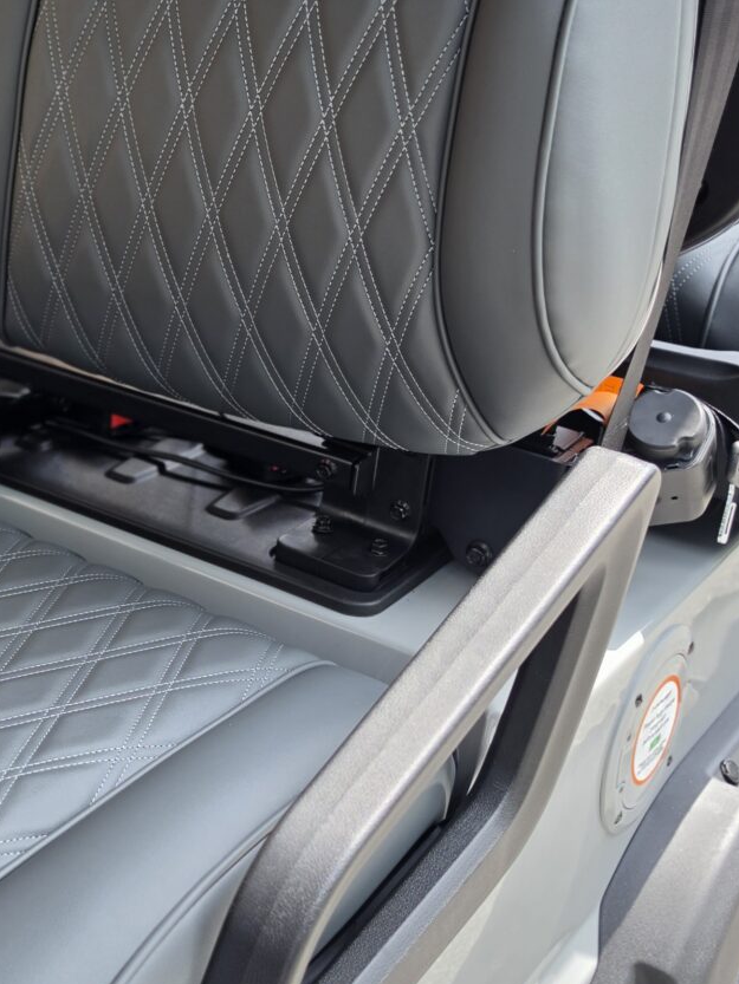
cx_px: -45
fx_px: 1508
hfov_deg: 25.8
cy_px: 471
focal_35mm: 53
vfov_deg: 36.2
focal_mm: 6.5
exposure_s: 1/236
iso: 10
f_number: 1.4
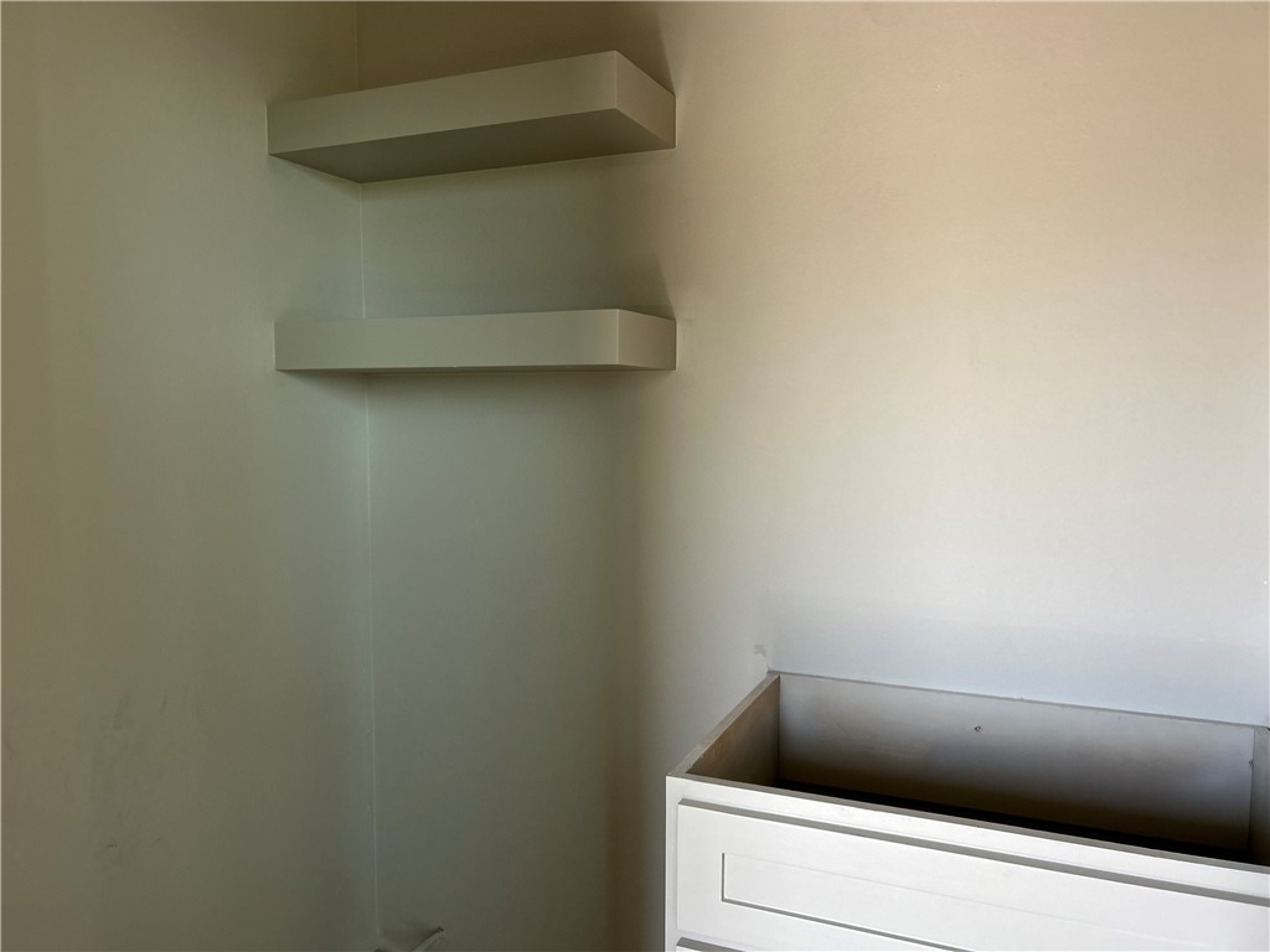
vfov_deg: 53.1
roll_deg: +0.9
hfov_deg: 67.3
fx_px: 954
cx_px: 635
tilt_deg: -3.0
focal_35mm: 26
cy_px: 476
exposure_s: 1/121
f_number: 1.5
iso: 100
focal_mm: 5.7
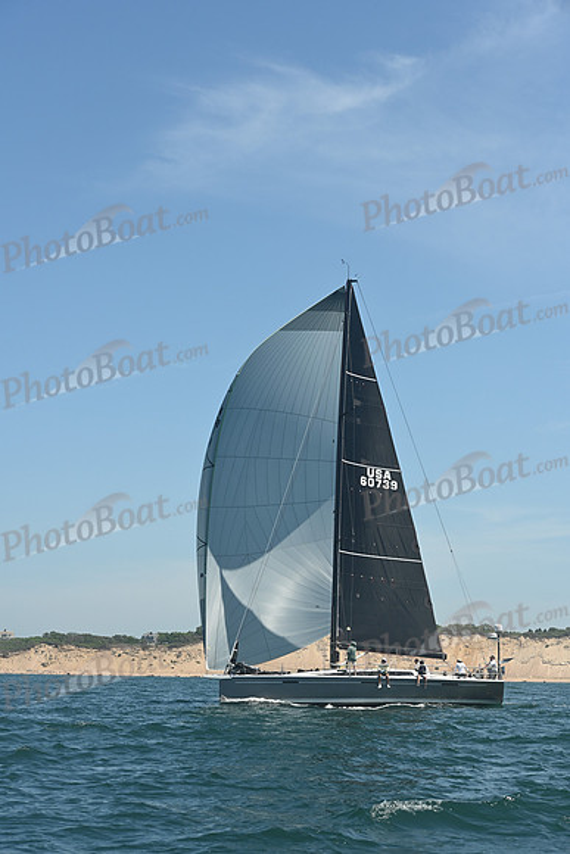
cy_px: 427
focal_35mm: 70
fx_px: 1661
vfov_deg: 28.8
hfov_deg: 19.5
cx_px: 285
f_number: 8
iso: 320
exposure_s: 1/1000
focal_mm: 70
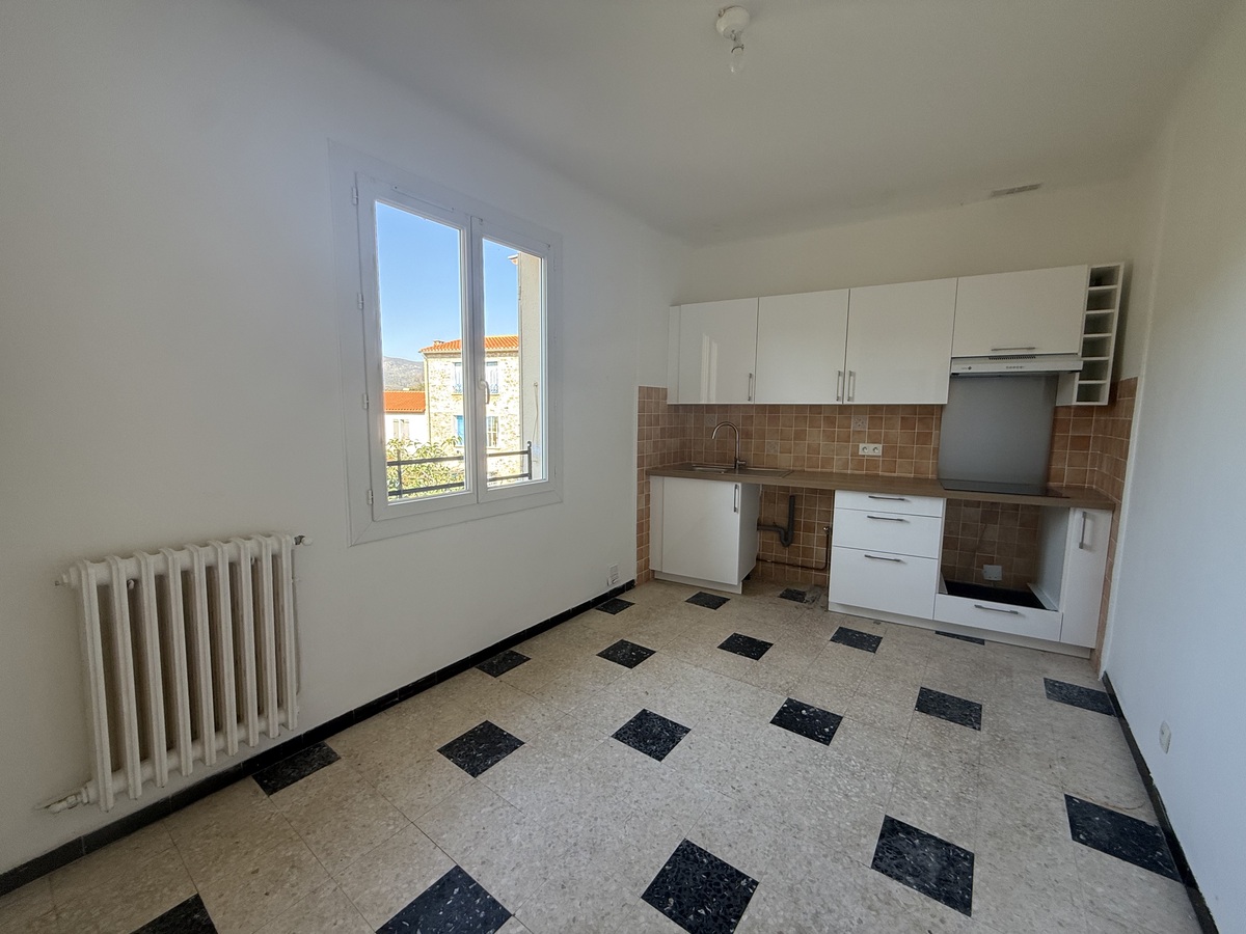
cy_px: 467
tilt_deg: -6.0
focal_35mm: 14
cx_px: 623
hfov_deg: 102.1
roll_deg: -0.5
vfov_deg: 85.7
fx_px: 504
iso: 64
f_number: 2.2
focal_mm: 2.22
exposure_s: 1/99
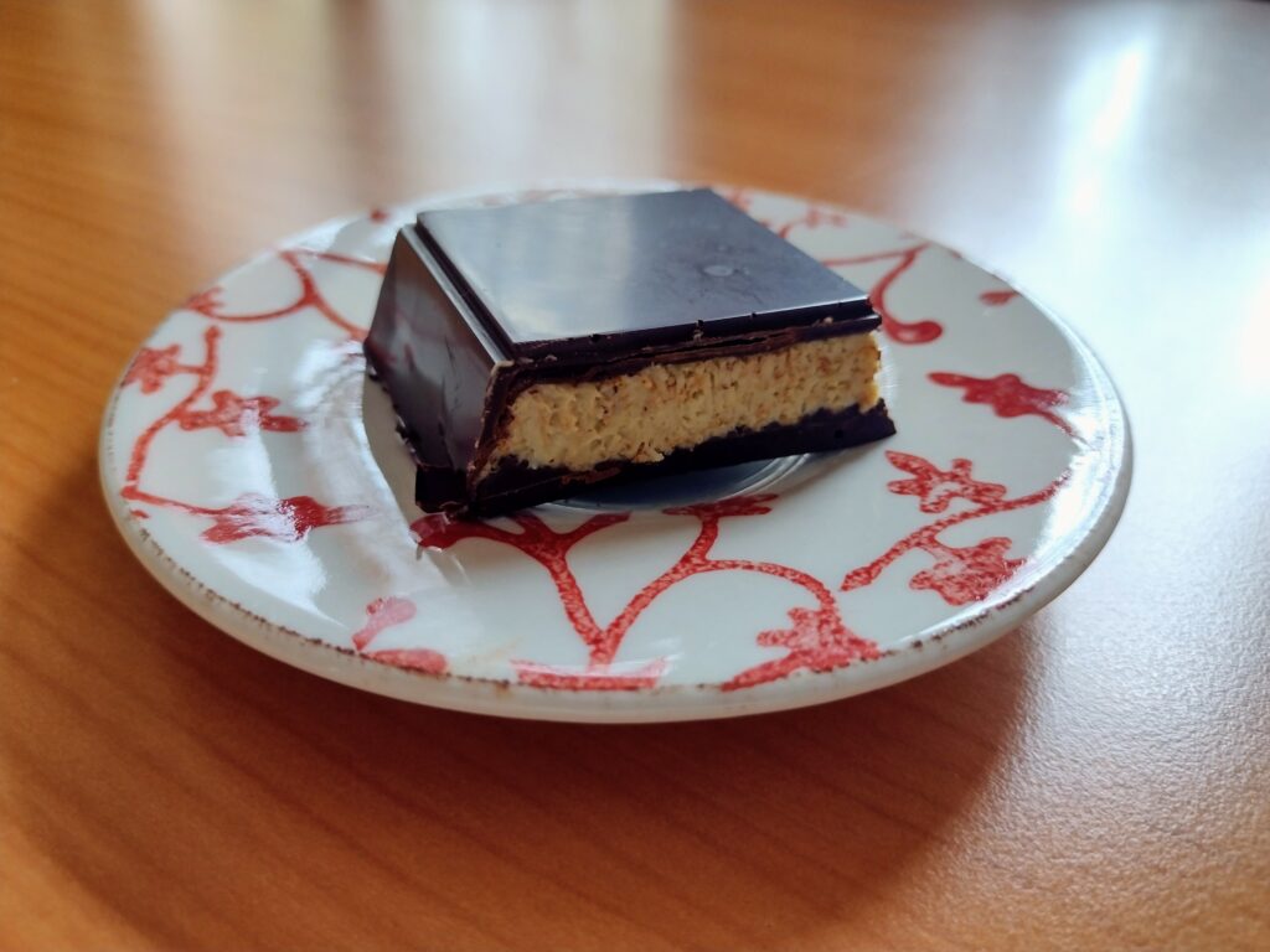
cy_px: 476
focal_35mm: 27
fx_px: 991
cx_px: 635
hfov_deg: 65.3
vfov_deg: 51.4
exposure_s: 1/50
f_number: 1.7
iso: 250
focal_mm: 4.71
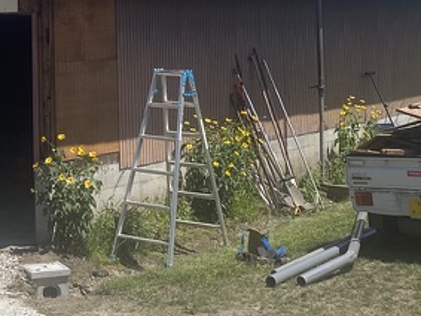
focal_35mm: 94
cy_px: -79
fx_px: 1143
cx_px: 4
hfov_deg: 20.3
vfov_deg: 15.1
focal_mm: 4.25
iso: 32
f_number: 1.8
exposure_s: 1/2890
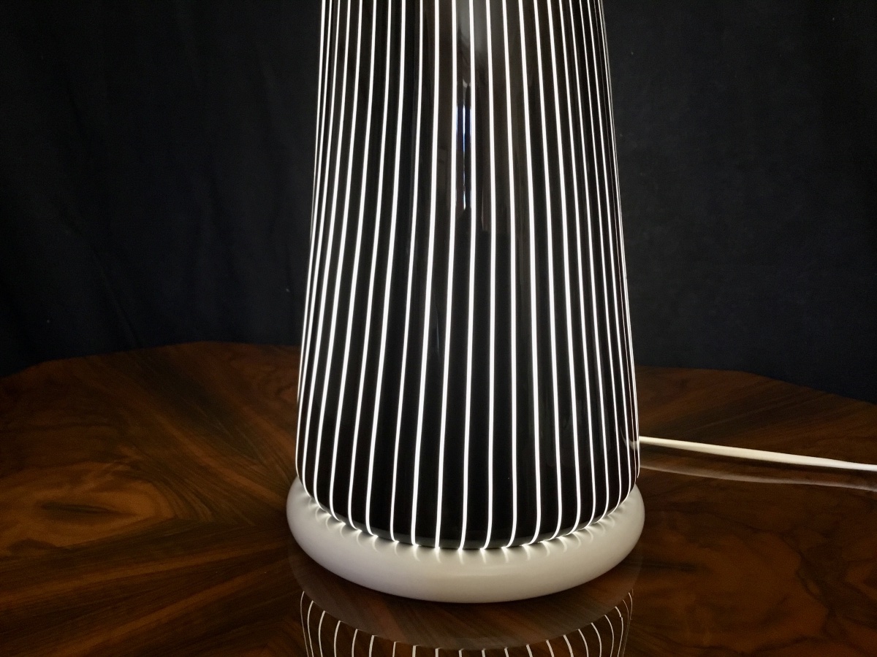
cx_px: 438
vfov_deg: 45.4
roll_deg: +0.9
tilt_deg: -13.3
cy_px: 328
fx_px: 785
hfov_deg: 58.4
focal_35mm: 31
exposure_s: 1/33
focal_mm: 3.3
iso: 160
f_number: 2.4
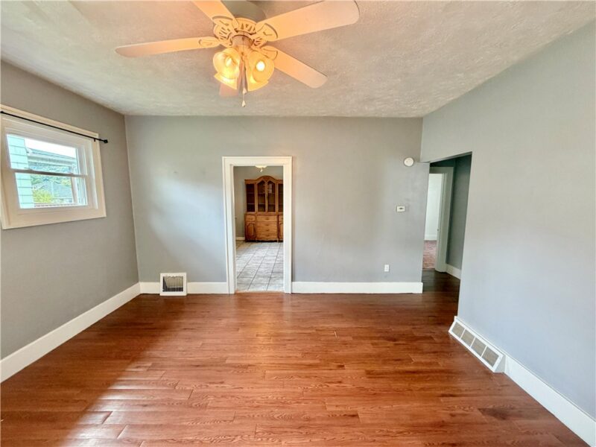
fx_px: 241
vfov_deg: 85.7
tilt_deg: -6.8
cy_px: 224
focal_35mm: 14
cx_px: 298
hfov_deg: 102.1
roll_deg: -0.3
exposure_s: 1/60
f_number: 2.2
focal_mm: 2.22
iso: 320
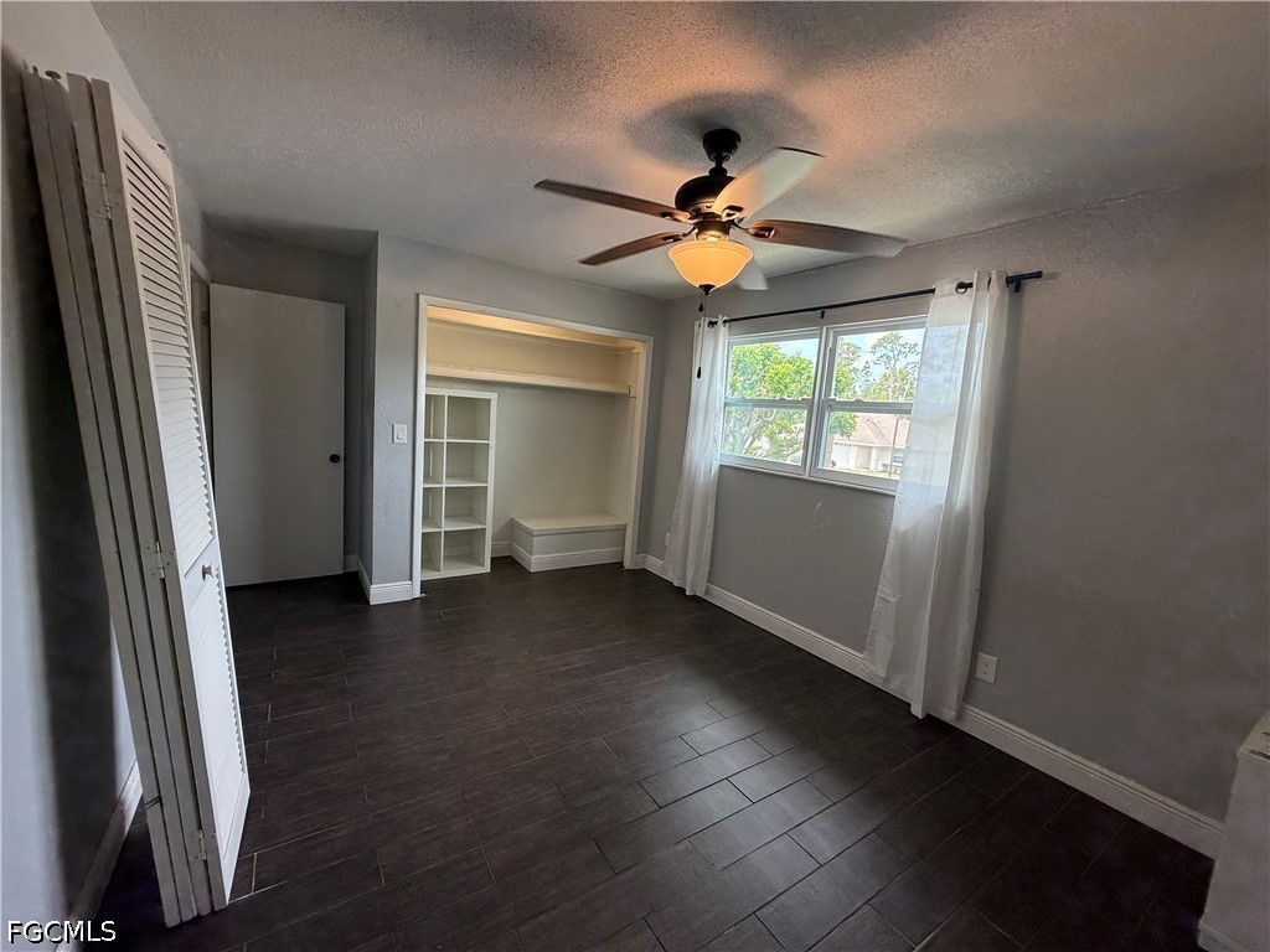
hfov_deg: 102.1
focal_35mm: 14
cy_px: 476
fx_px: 514
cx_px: 635
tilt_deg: -6.1
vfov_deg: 85.7
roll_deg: -4.8
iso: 125
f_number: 2.2
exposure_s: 1/120
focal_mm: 2.22
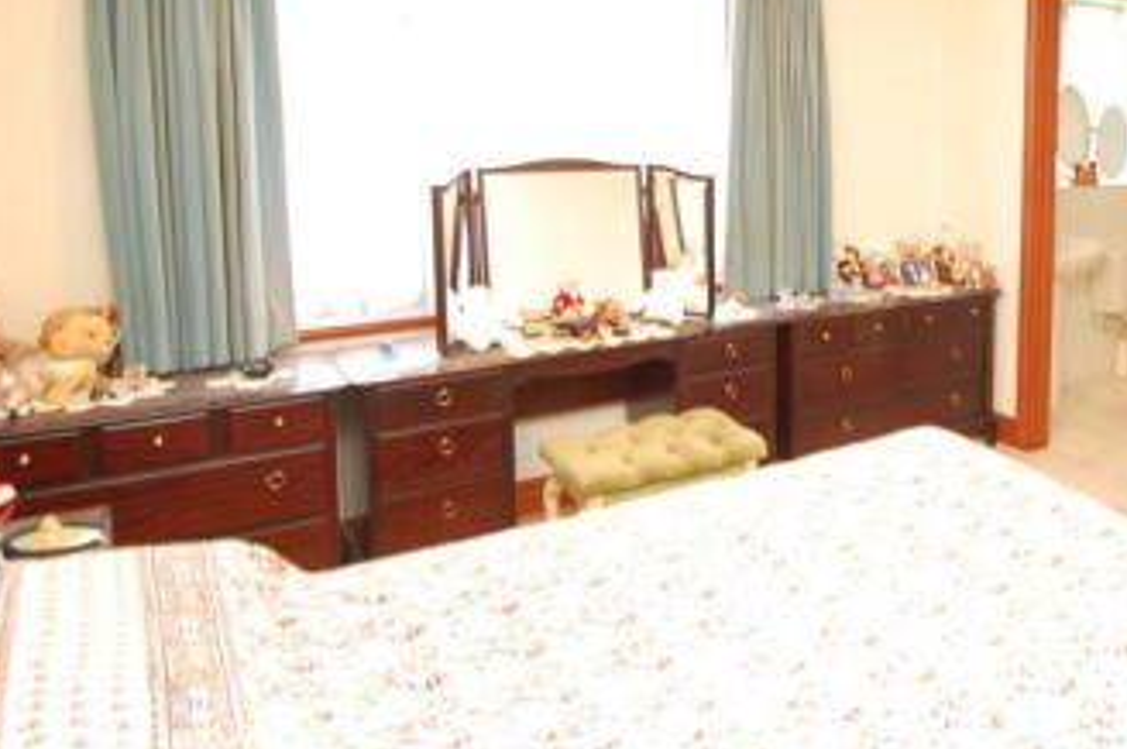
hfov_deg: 56.3
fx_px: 938
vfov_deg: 42.5
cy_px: 213
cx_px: 941
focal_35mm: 30
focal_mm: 10
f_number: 5.6
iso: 400
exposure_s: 1/5
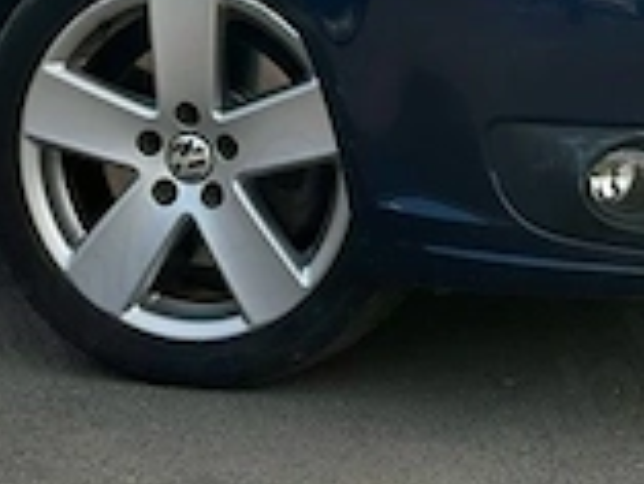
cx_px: 222
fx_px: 3705
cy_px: -291
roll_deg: +1.5
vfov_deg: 7.3
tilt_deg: -5.3
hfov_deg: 9.9
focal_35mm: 199
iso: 32
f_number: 1.6
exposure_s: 1/1484
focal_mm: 5.96
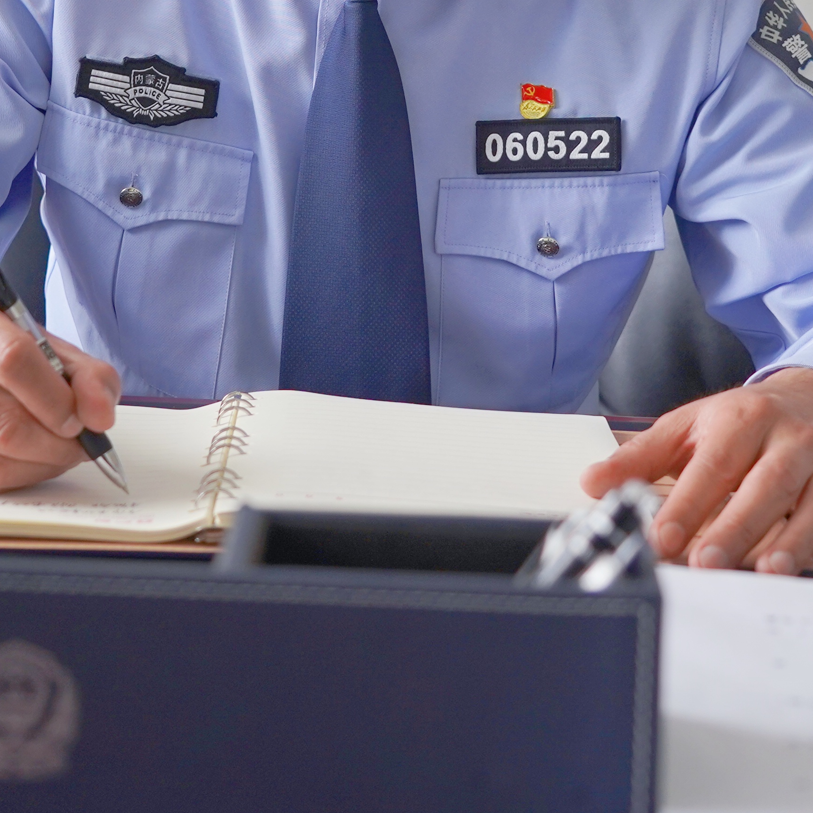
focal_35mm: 97
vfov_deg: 17.3
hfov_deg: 17.9
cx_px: 400
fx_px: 2577
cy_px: -101
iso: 320
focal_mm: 33
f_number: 4
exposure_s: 1/160
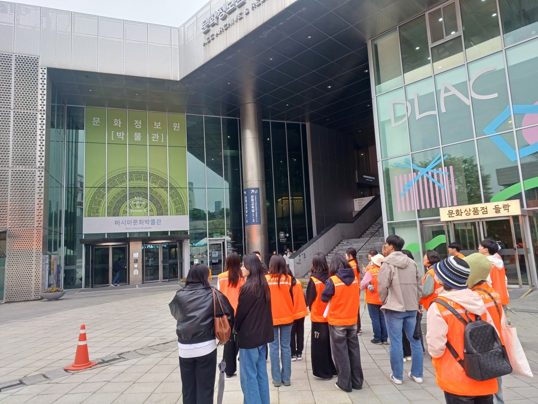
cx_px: 269
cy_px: 202
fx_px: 357
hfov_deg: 73.9
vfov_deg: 58.9
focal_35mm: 23
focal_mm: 5.06
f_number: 1.8
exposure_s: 1/100
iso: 32
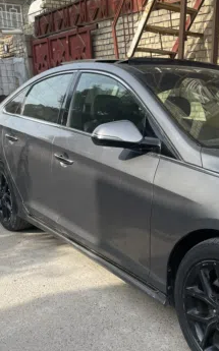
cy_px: 236
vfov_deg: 47.4
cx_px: 171
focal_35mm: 41
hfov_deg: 30.5
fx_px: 392
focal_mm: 5.1
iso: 32
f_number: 1.6
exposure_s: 1/1767
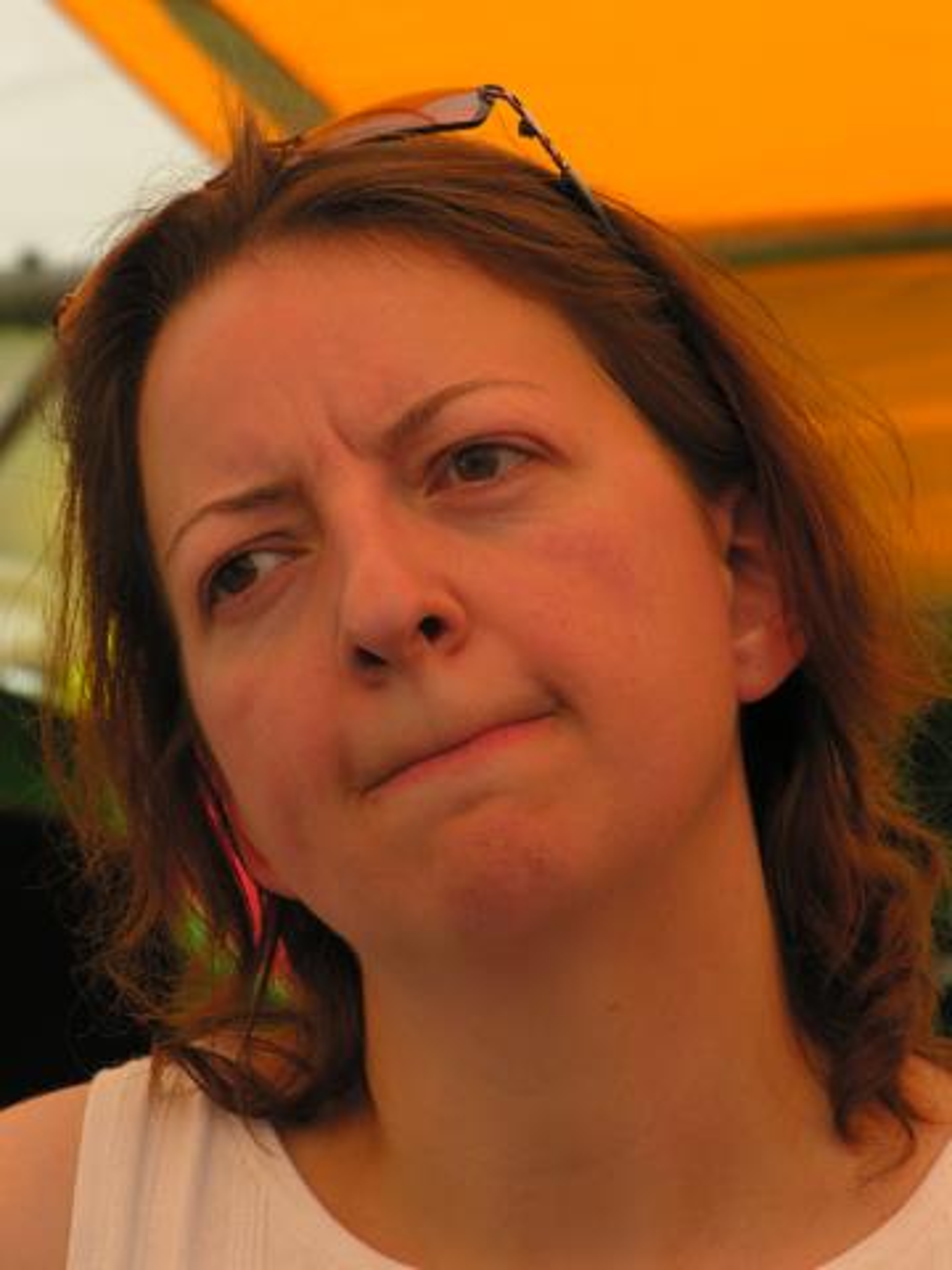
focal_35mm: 279
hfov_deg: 5.3
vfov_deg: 7.1
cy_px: 635
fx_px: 10231
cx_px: 476
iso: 50
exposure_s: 1/99.8
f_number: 5.9
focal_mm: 71
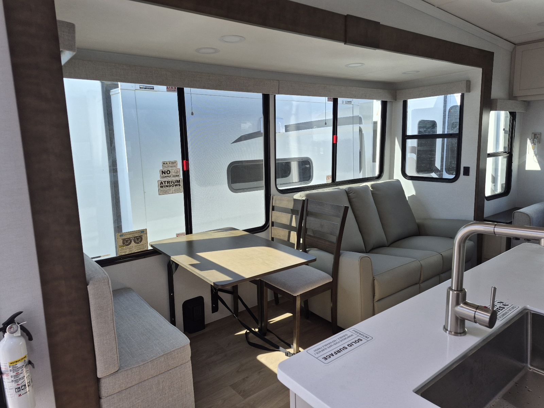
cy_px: 204
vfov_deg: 58.9
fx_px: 361
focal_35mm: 23
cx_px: 272
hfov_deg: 73.9
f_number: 1.8
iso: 50
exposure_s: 1/182
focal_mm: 5.4
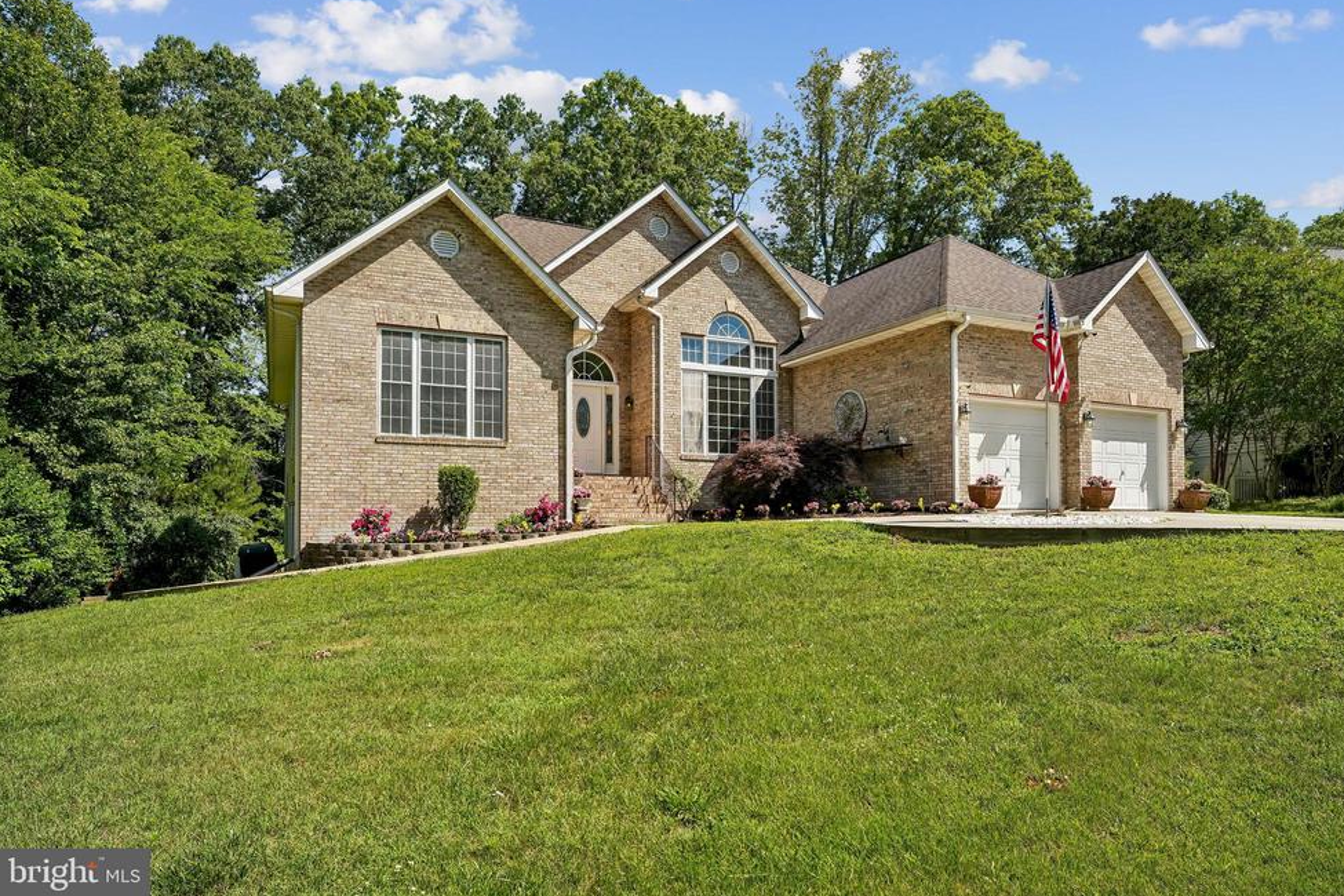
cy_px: 428
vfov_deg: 59.2
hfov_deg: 80.9
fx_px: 788
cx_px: 703
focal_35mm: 21
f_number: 7.1
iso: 320
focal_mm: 20.1
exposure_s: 1/1000
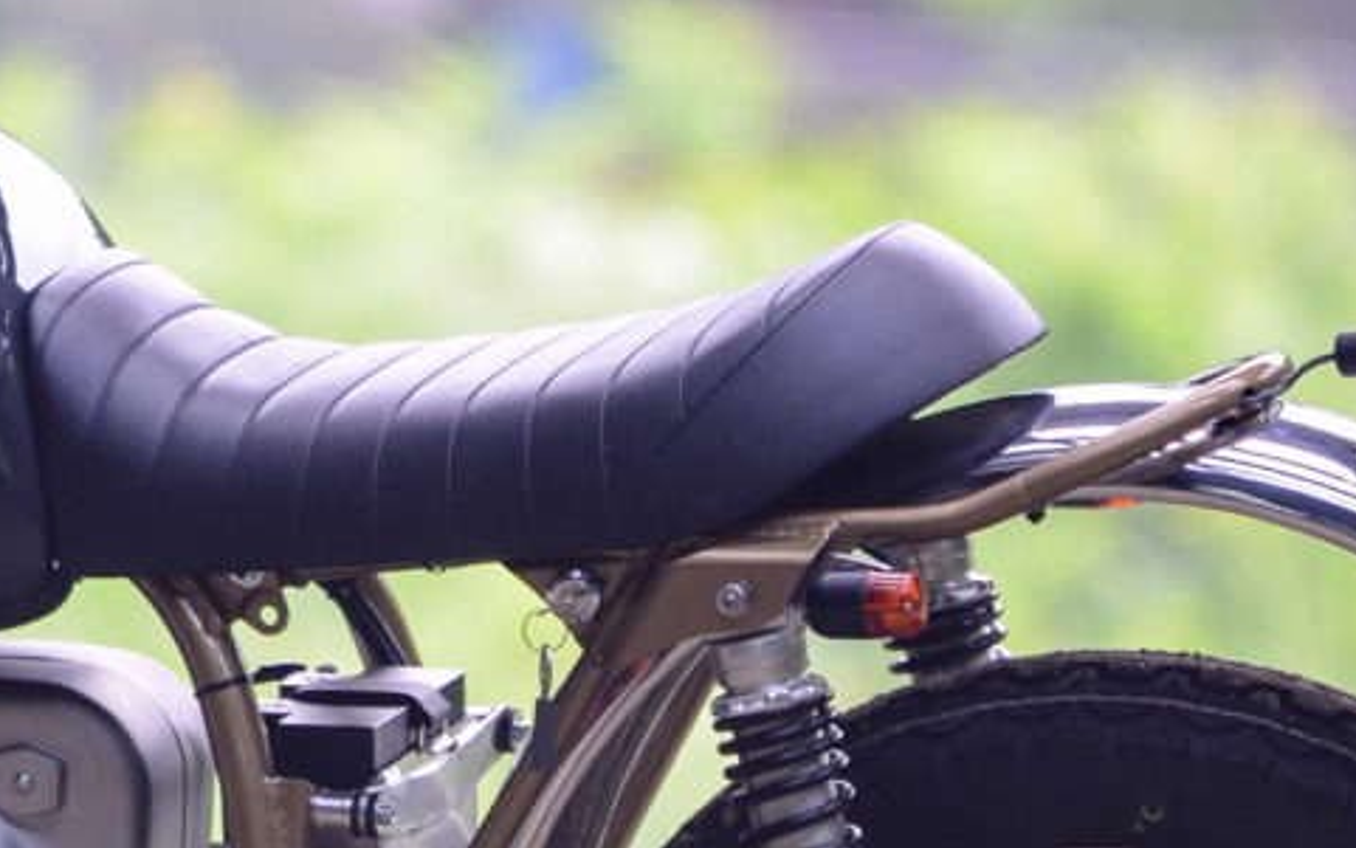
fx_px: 53974
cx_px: -209
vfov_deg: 0.9
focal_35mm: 1460
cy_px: 751
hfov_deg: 1.4
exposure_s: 1/20
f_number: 5
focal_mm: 300
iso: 200
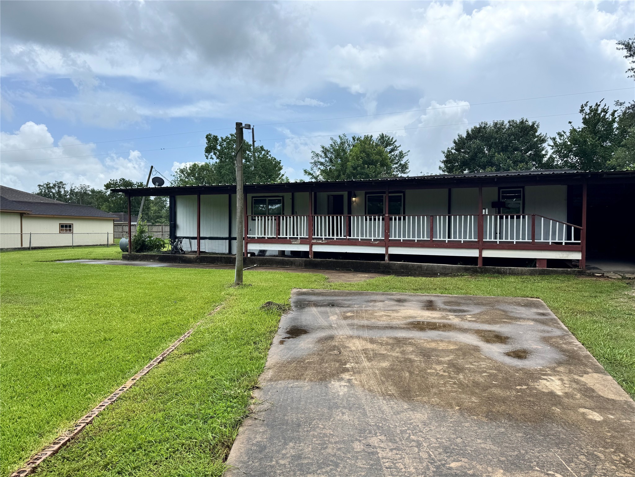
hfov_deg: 71.6
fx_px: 440
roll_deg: -0.2
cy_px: 238
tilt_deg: -1.7
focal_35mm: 24
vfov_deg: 56.8
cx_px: 318
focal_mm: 6.76
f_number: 1.78
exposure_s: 1/4310
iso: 80
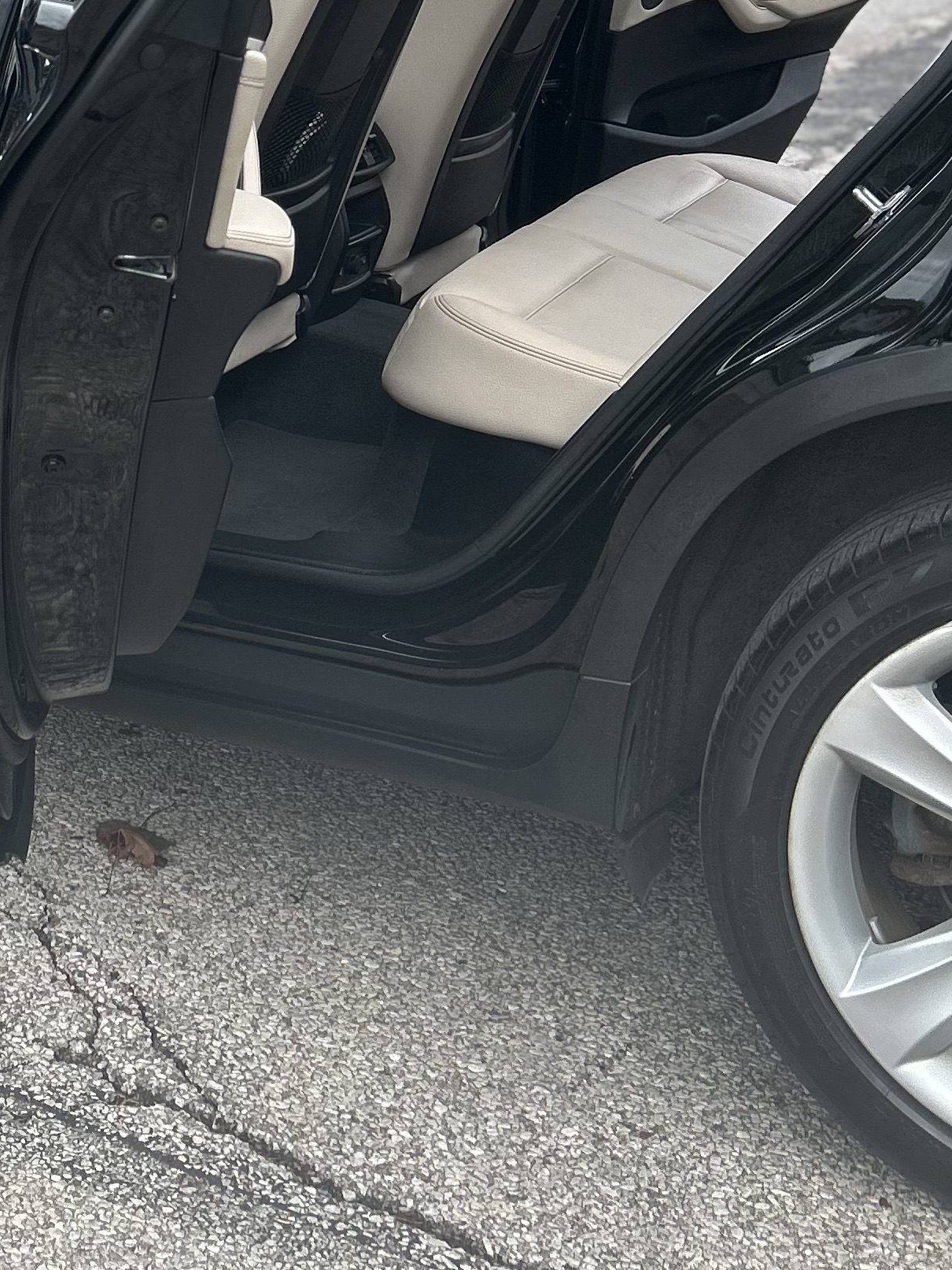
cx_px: -84
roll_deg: +0.5
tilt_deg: -10.7
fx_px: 2383
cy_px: 127
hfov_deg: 21.5
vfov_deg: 28.7
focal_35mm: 65
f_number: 1.5
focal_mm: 5.7
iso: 50
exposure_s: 1/974
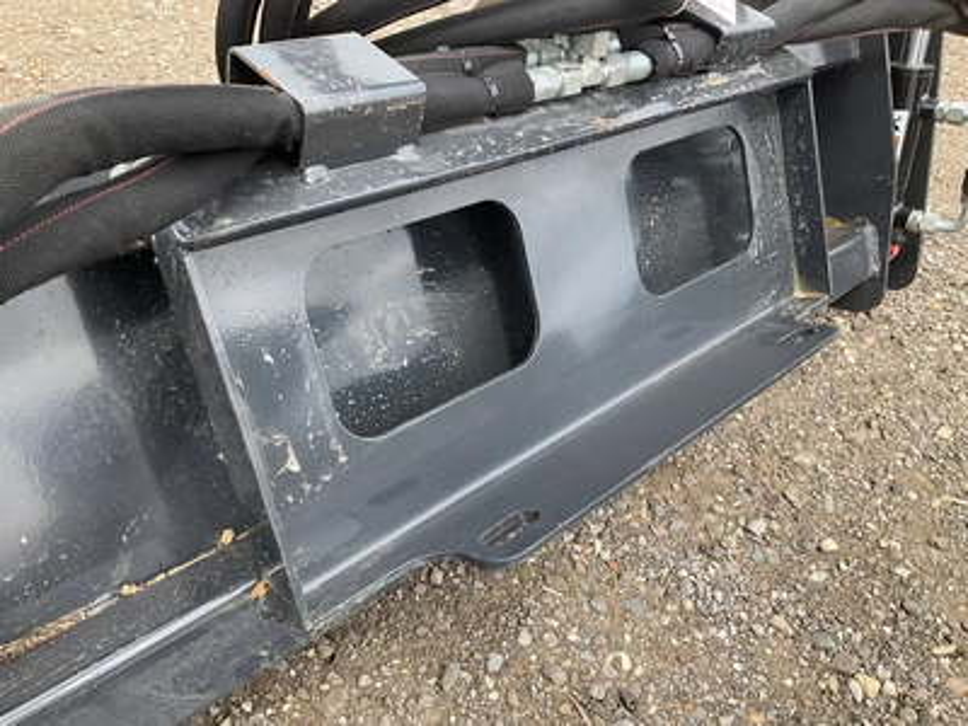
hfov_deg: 61.7
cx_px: 484
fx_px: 811
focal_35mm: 29
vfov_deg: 48.2
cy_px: 363
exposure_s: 1/428
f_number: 1.8
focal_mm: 3
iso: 25
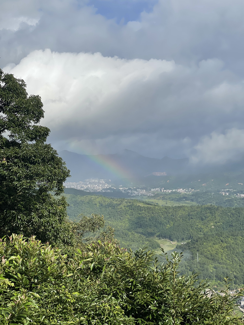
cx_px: 122
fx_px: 601
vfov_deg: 30.3
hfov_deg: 22.9
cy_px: 162
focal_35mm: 64
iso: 20
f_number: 2.2
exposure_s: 1/1672
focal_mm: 7.5
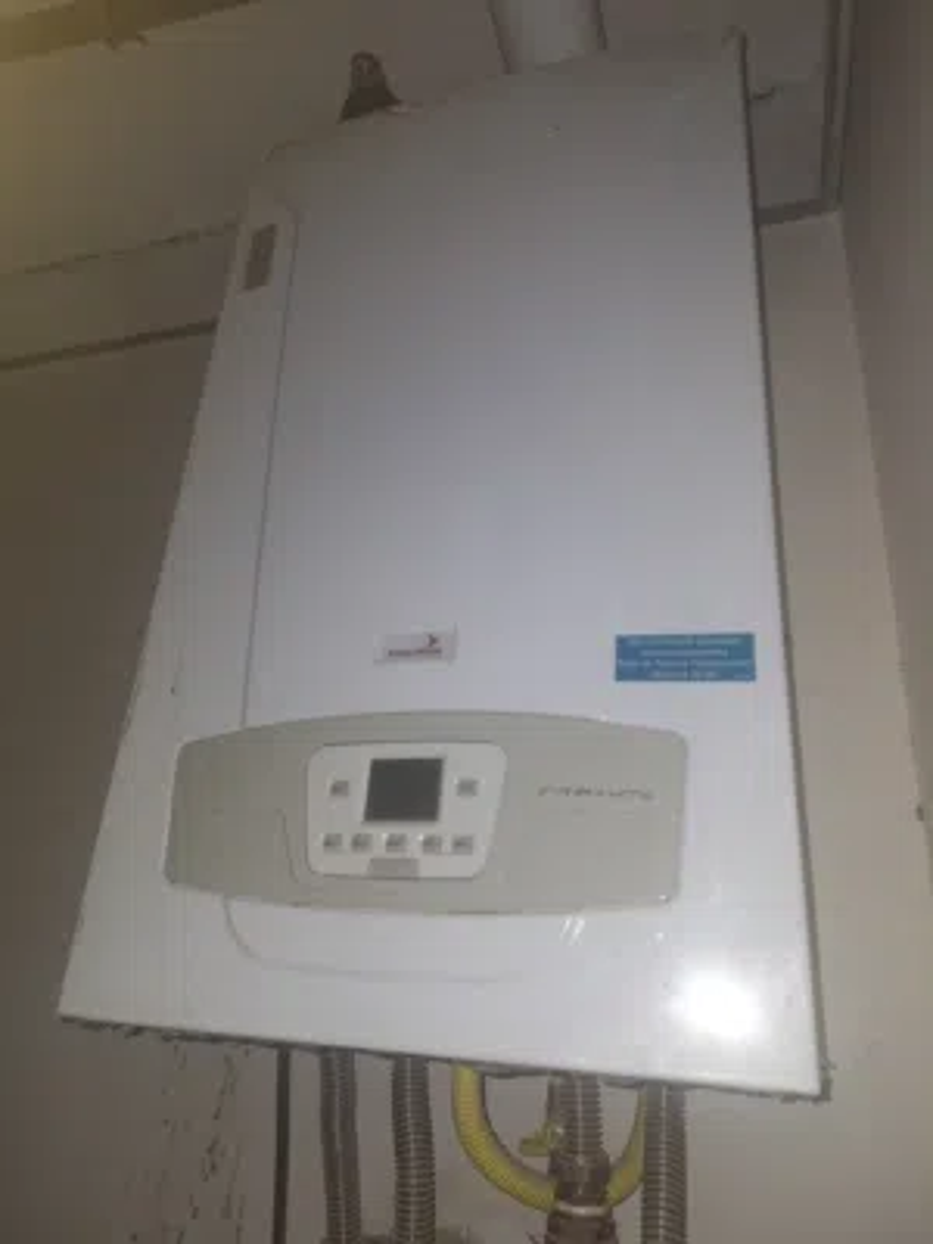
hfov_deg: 58.9
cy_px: 622
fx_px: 827
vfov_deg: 73.9
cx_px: 466
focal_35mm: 23
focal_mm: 5.54
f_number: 1.8
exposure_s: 1/50
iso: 64
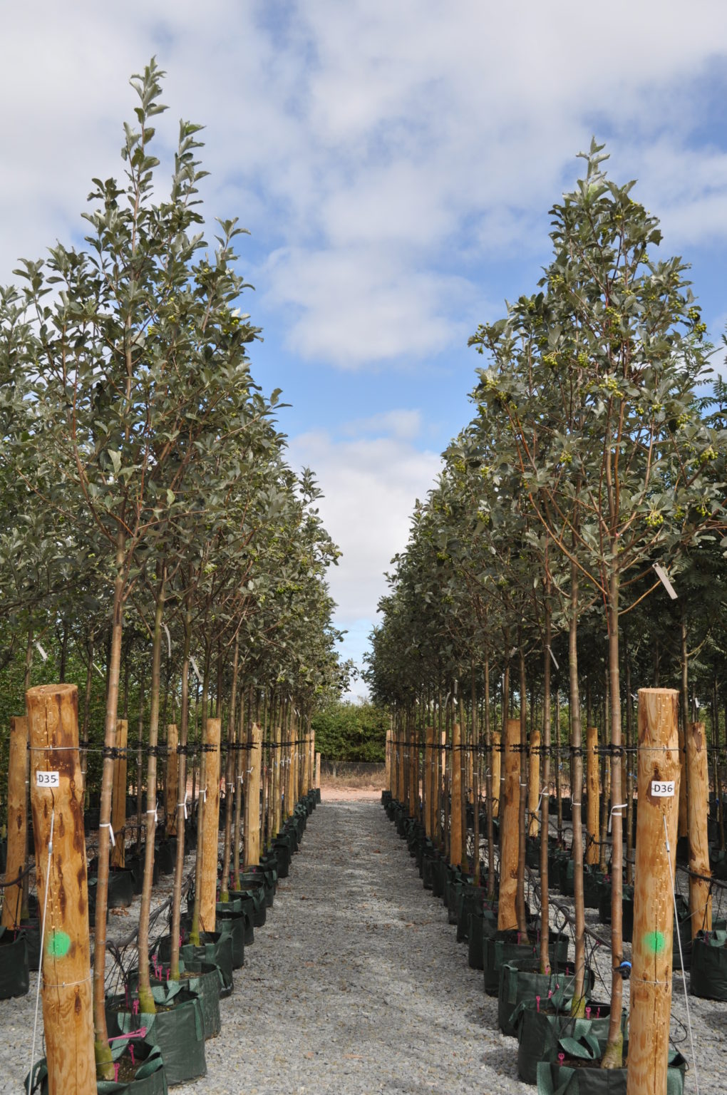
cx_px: 364
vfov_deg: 49.6
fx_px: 1184
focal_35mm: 39
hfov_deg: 34.1
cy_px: 548
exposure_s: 1/320
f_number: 9
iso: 200
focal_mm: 26
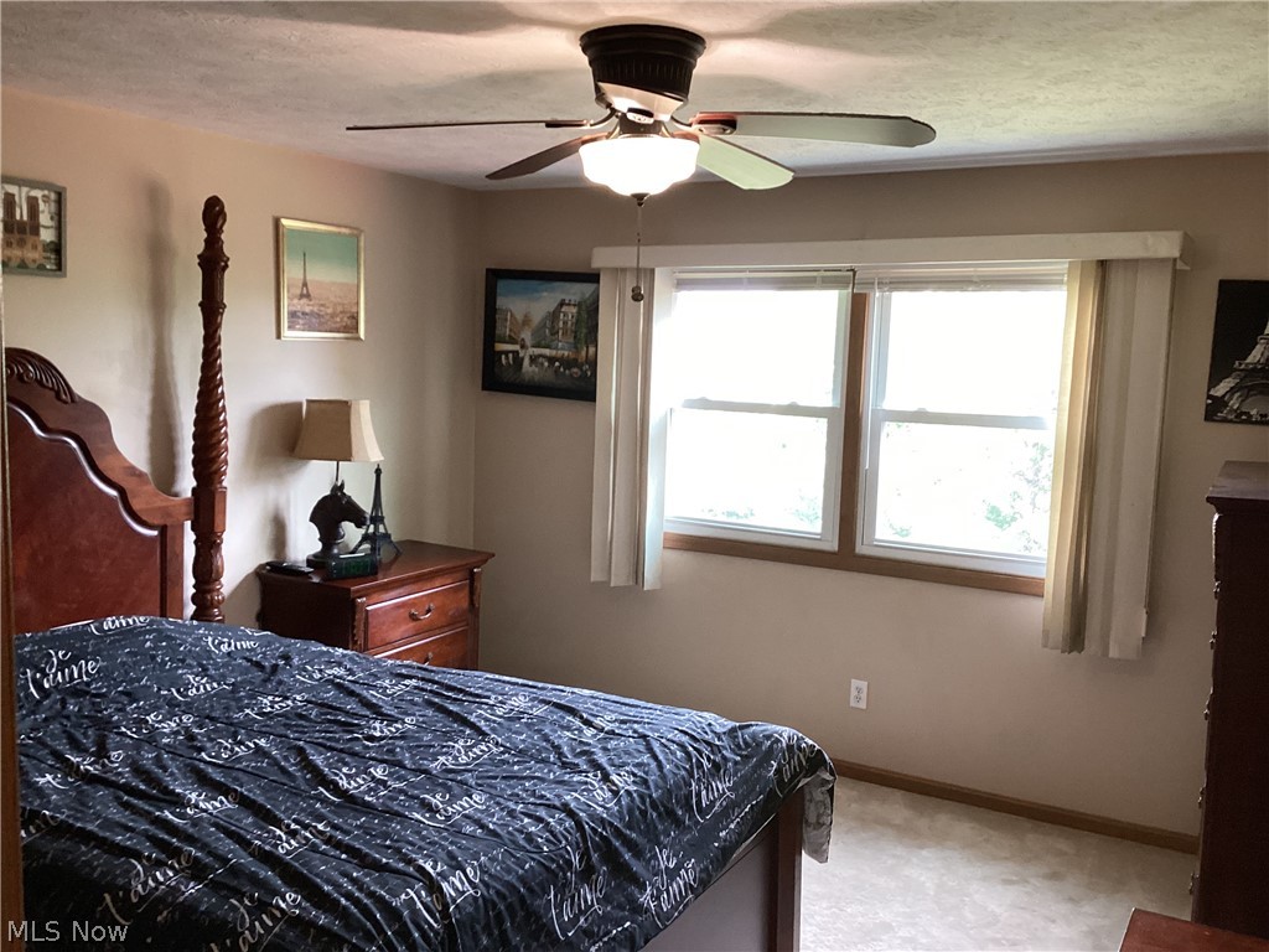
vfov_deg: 45.4
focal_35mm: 31
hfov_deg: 58.4
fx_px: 1136
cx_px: 634
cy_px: 476
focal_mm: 3.3
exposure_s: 1/50
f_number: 2.4
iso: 100
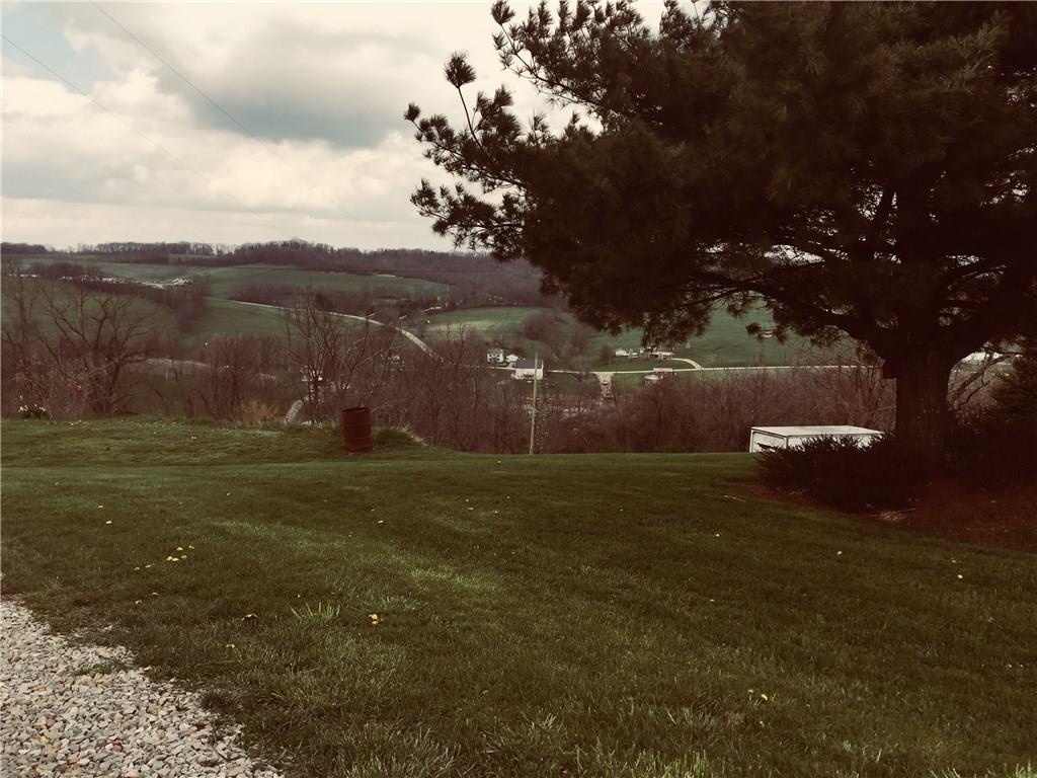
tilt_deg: -8.9
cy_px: 389
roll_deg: -0.9
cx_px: 518
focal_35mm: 29
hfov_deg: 61.7
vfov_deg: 48.2
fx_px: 869
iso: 32
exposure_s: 1/1199
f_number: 2.2
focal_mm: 4.15
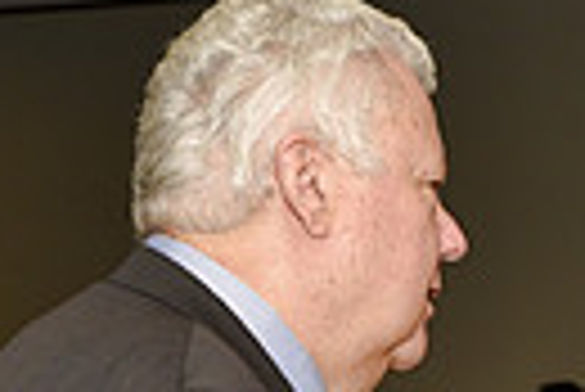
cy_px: 651
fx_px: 3335
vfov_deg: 6.6
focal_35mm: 205
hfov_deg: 9.7
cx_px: 860
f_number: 5
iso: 200
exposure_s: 1/60
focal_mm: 46
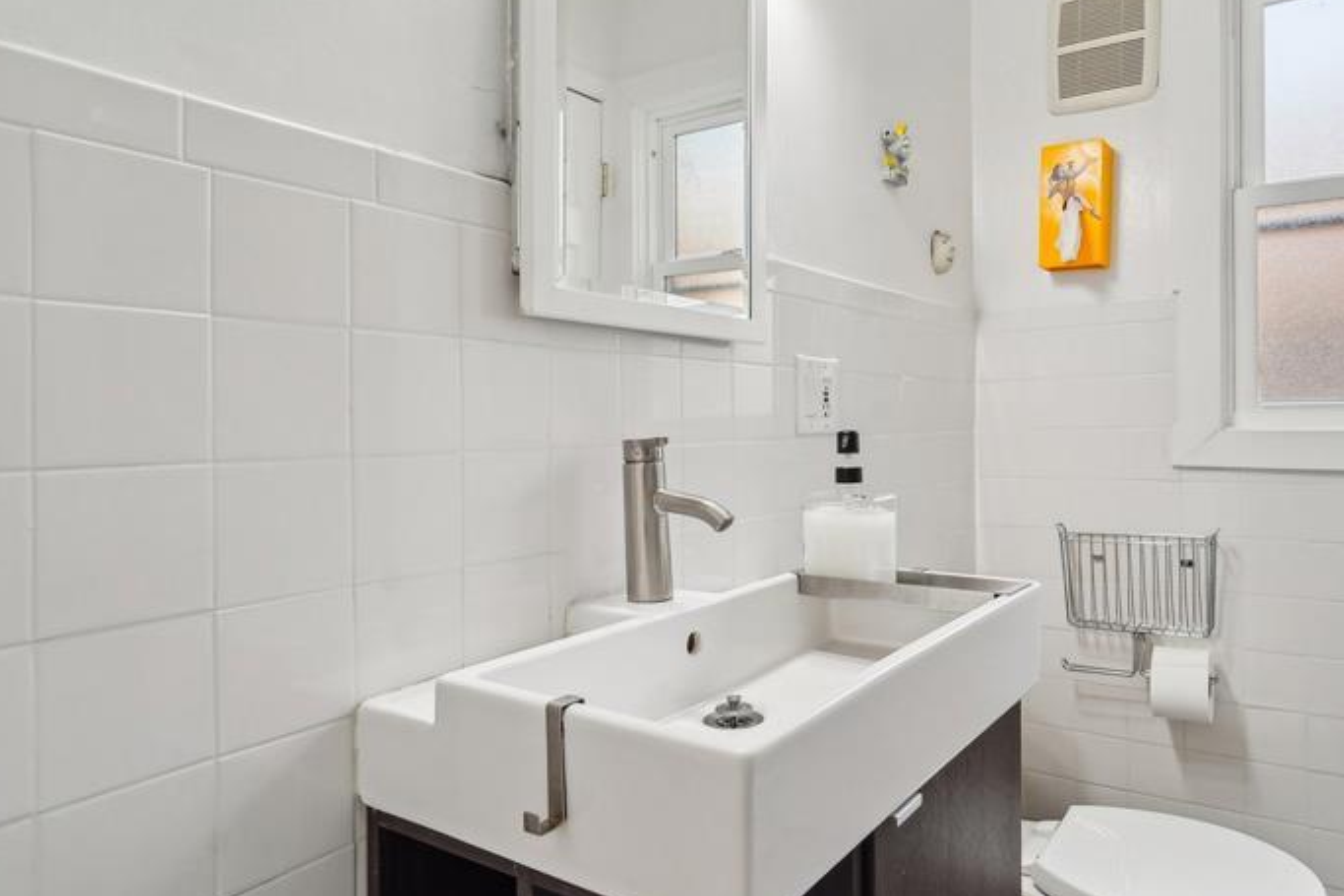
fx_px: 784
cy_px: 427
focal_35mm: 21
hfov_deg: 80.4
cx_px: 795
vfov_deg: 59.4
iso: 400
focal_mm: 14
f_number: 8
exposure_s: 1/30
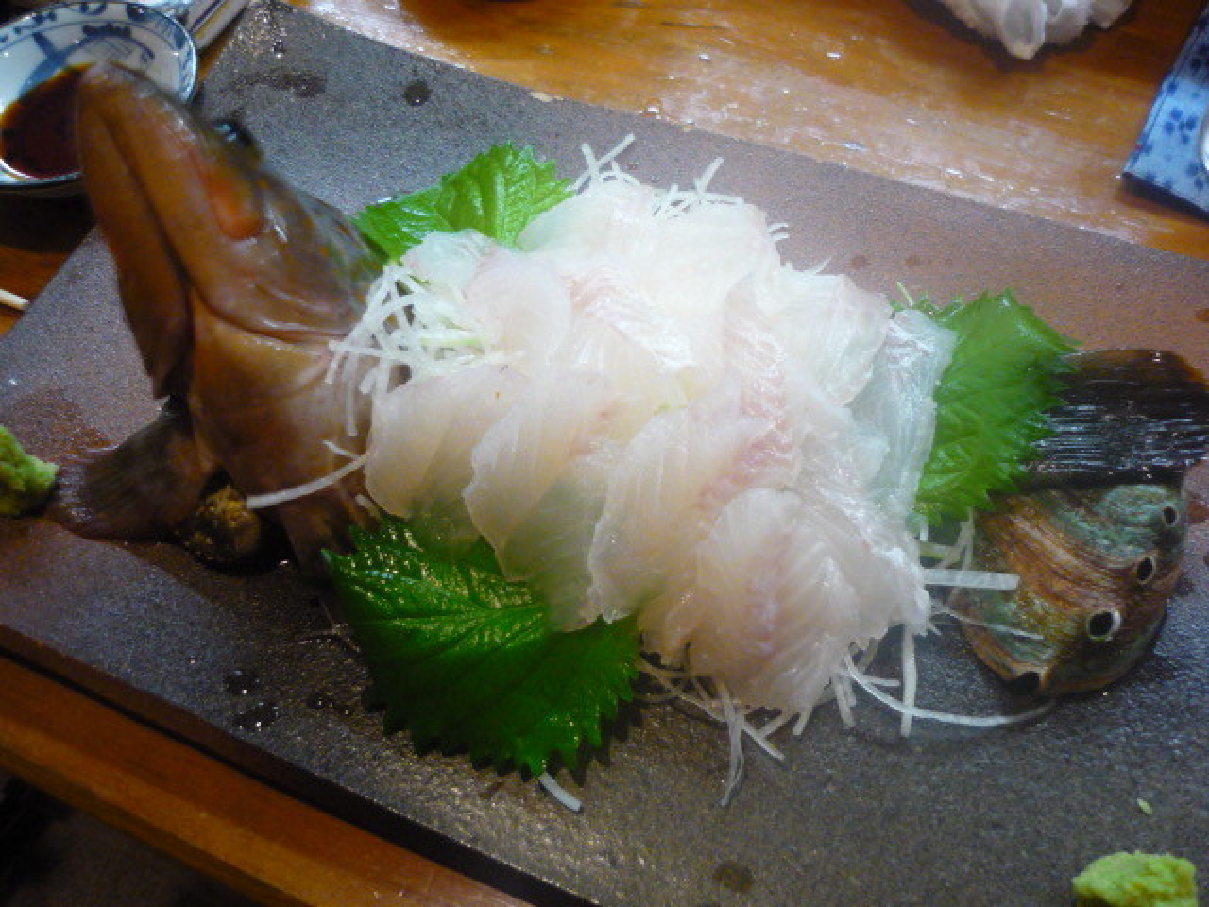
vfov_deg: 42.9
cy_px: 454
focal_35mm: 33
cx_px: 604
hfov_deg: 55.4
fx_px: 1153
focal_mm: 5.5
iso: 400
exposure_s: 1/25
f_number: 2.8
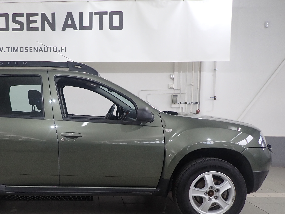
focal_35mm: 40
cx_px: 69
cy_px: 139
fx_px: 329
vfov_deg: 35.7
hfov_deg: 45.1
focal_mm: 4.5
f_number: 2
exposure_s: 1/60
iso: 100
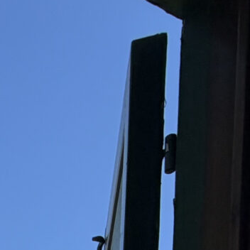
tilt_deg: -1.8
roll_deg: -1.9
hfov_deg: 15.5
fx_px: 735
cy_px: 624
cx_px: -244
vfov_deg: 13.4
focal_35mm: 90
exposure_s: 1/841
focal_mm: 2.22
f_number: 2.2
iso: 20
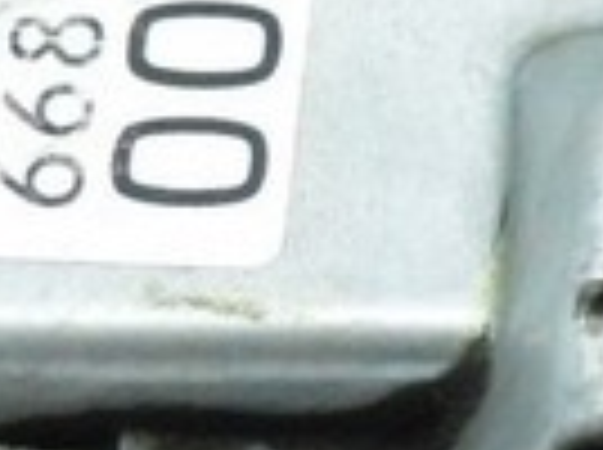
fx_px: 4991
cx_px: 819
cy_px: 295
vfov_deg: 5.2
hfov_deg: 6.8
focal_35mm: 287
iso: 6400
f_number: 4
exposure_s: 1/400
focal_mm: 26
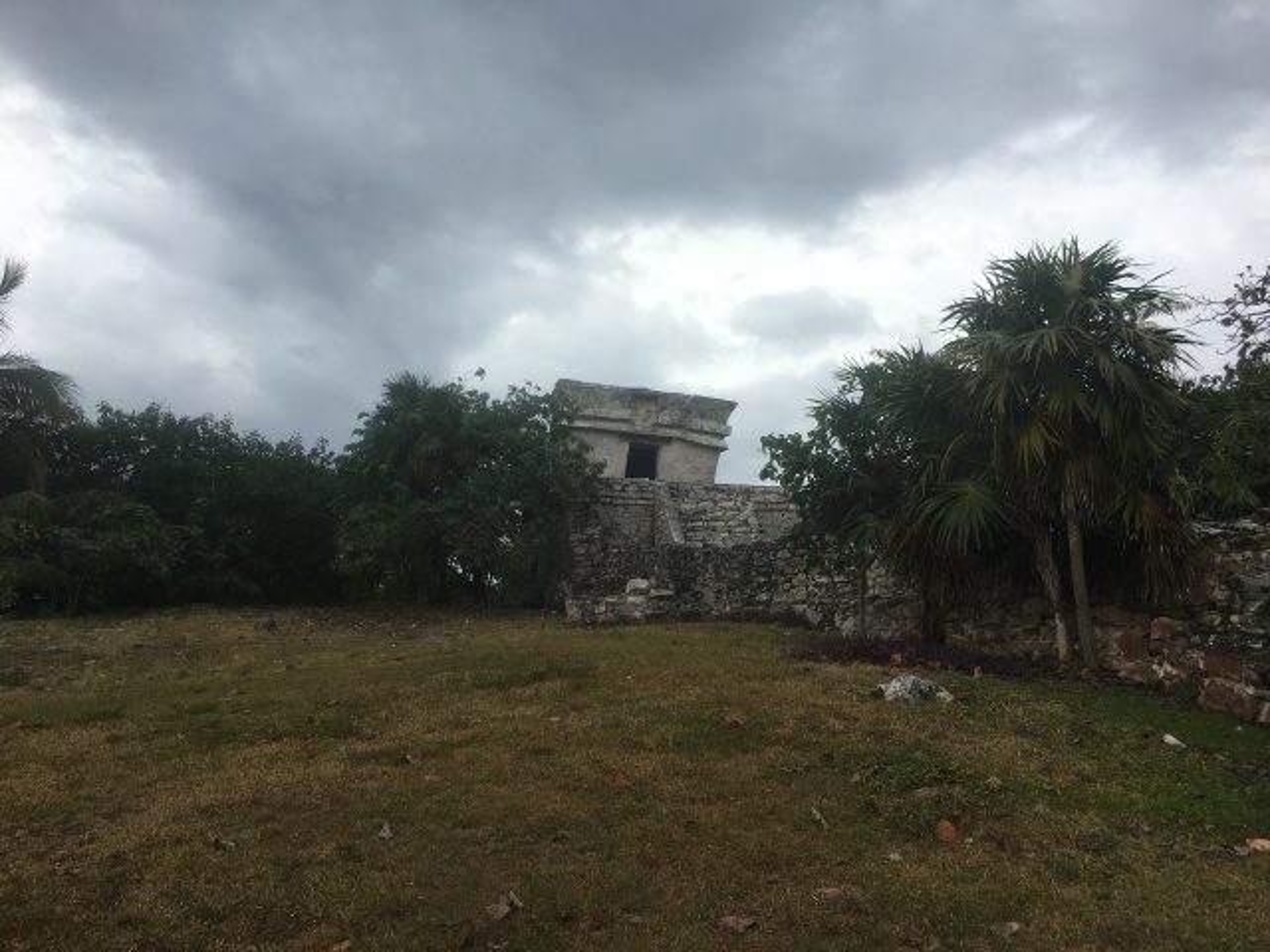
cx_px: 635
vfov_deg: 48.2
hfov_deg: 61.7
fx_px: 1064
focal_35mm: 29
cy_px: 476
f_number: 2.2
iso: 25
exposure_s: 1/1672
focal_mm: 4.15
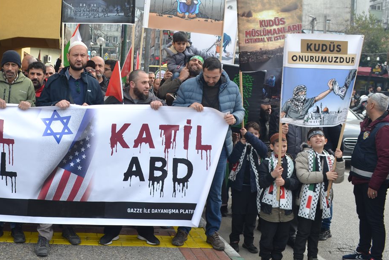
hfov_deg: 42.6
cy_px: 85
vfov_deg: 29.6
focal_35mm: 45
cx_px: 110
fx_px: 486
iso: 100
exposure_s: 1/160
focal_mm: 20
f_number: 6.3
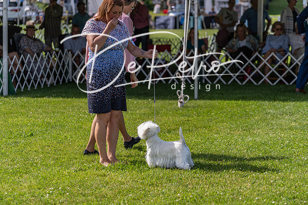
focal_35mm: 122
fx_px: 1044
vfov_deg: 11.2
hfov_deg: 16.8
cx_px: 154
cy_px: 102
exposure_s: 1/2000
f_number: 4
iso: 500
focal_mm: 122
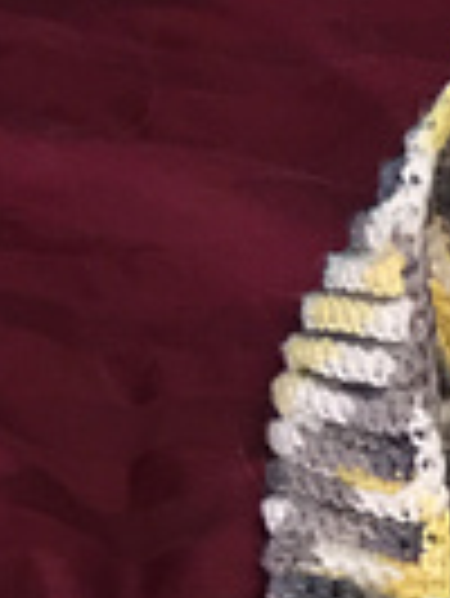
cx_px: 749
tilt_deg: -71.1
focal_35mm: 109
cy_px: 1106
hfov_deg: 12.6
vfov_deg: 15.3
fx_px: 1886
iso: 125
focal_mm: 4.15
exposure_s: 1/10
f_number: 2.2
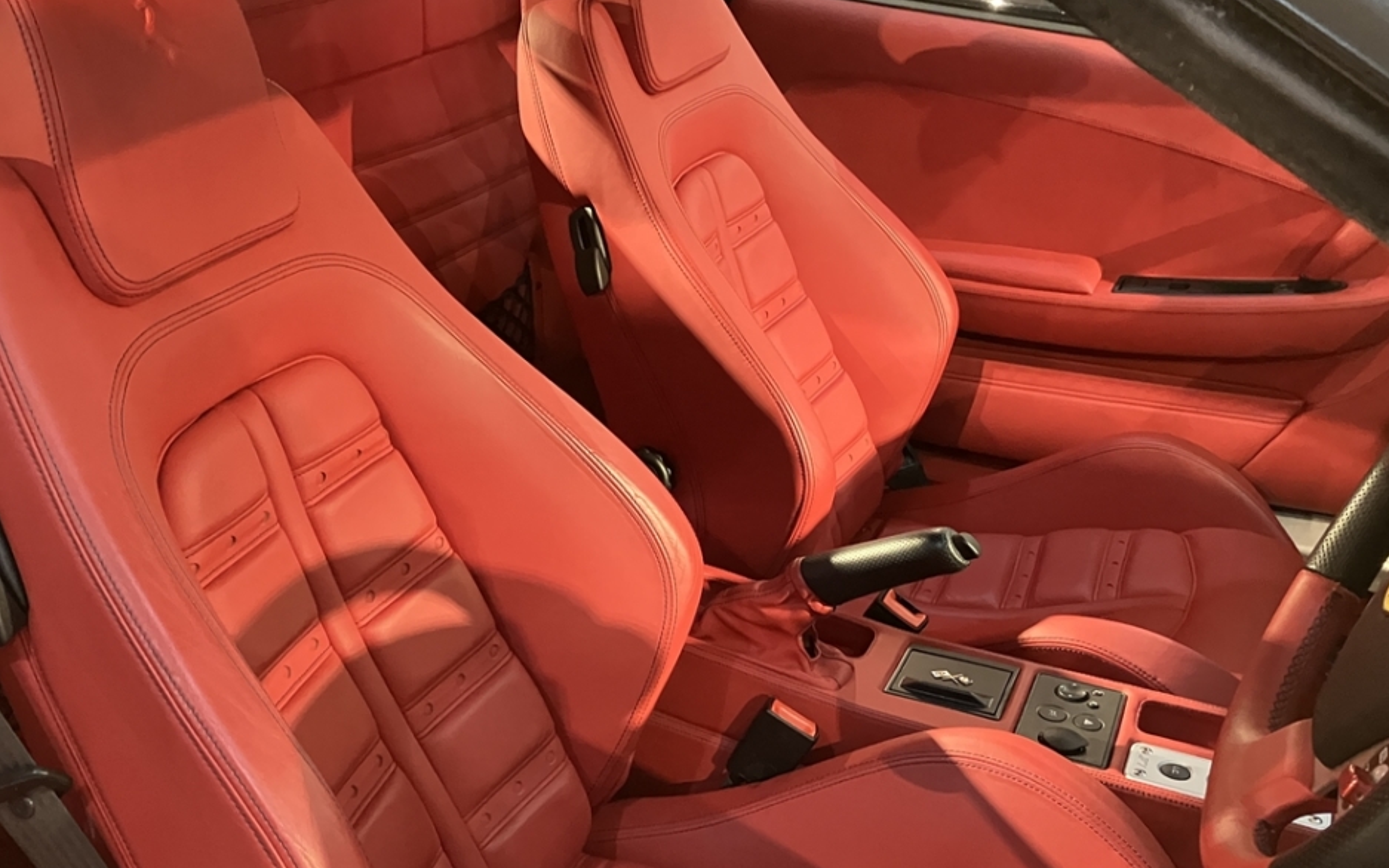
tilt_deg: -27.0
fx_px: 1439
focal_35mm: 38
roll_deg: +0.3
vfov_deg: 33.4
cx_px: 569
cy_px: 560
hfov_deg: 51.3
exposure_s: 1/25
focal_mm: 3.99
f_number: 1.8
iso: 500
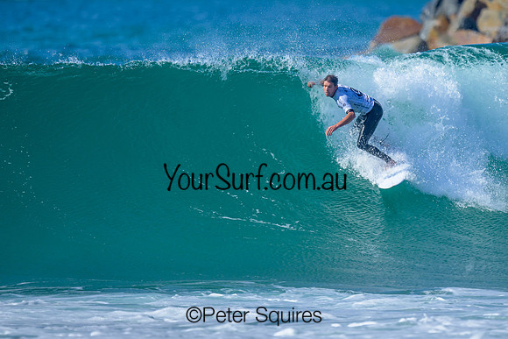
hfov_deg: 1.9
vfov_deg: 1.3
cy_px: 119
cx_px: 300
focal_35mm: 1098
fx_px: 15499
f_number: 6.3
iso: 400
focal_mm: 800
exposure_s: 1/2000
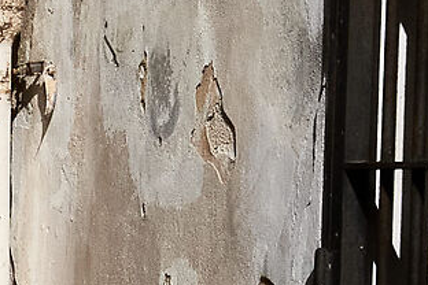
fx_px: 3745
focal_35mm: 315
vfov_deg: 4.3
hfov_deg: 5.8
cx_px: -1134
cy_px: 630
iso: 640
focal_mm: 27
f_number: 13
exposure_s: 1/1000
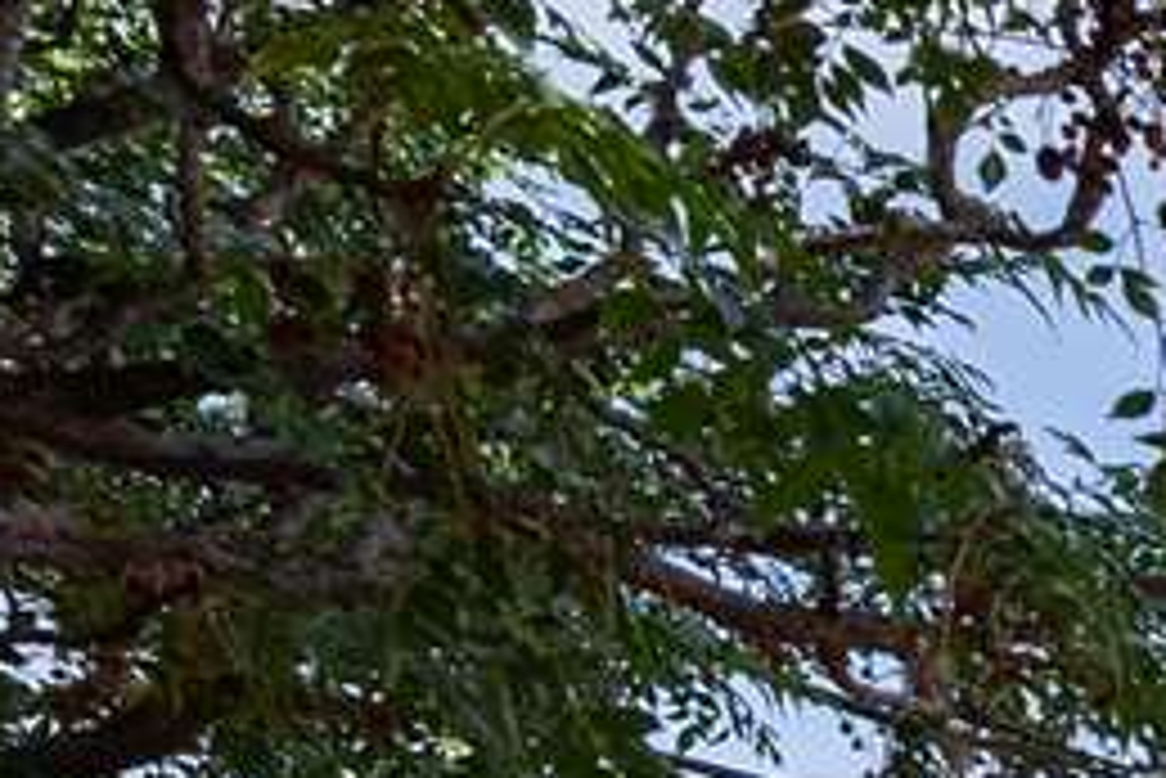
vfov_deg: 12.9
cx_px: 2924
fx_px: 2625
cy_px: 1855
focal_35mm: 81
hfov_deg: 14.3
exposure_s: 1/400
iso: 400
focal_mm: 14
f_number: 8
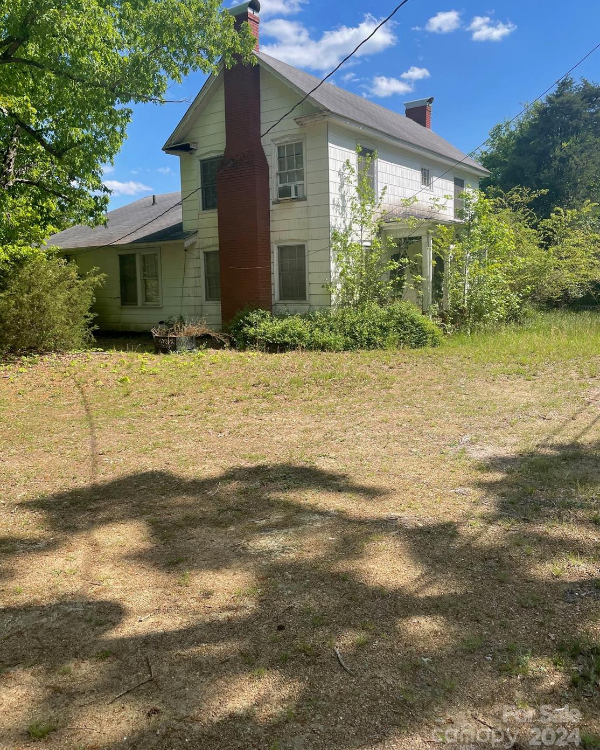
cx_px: 292
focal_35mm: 28
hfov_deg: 51.5
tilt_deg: -3.0
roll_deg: +1.8
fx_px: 621
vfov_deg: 62.1
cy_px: 348
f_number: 1.6
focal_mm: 4.2
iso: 32
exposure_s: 1/2174
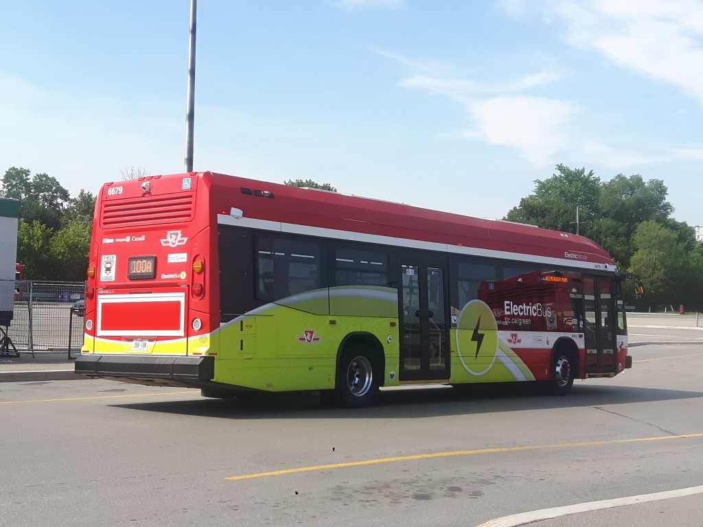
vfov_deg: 45.4
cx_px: 352
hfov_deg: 58.4
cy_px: 264
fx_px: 630
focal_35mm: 31
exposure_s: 1/824
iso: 40
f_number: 1.9
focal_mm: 3.7
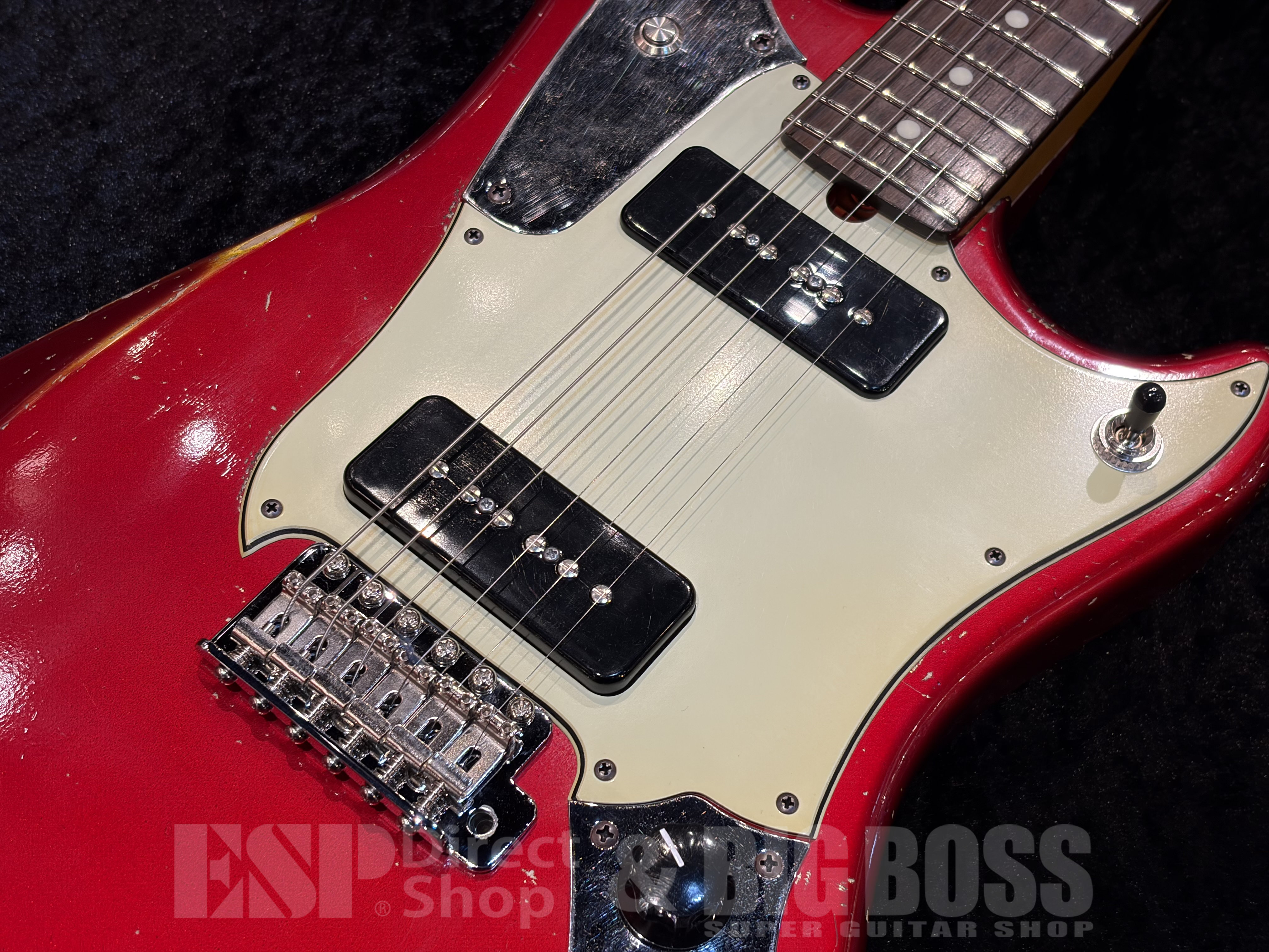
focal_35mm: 52
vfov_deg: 28.0
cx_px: 634
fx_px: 1906
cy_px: 476
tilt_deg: -57.5
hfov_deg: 36.8
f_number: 1.6
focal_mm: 5.96
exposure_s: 1/60
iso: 50
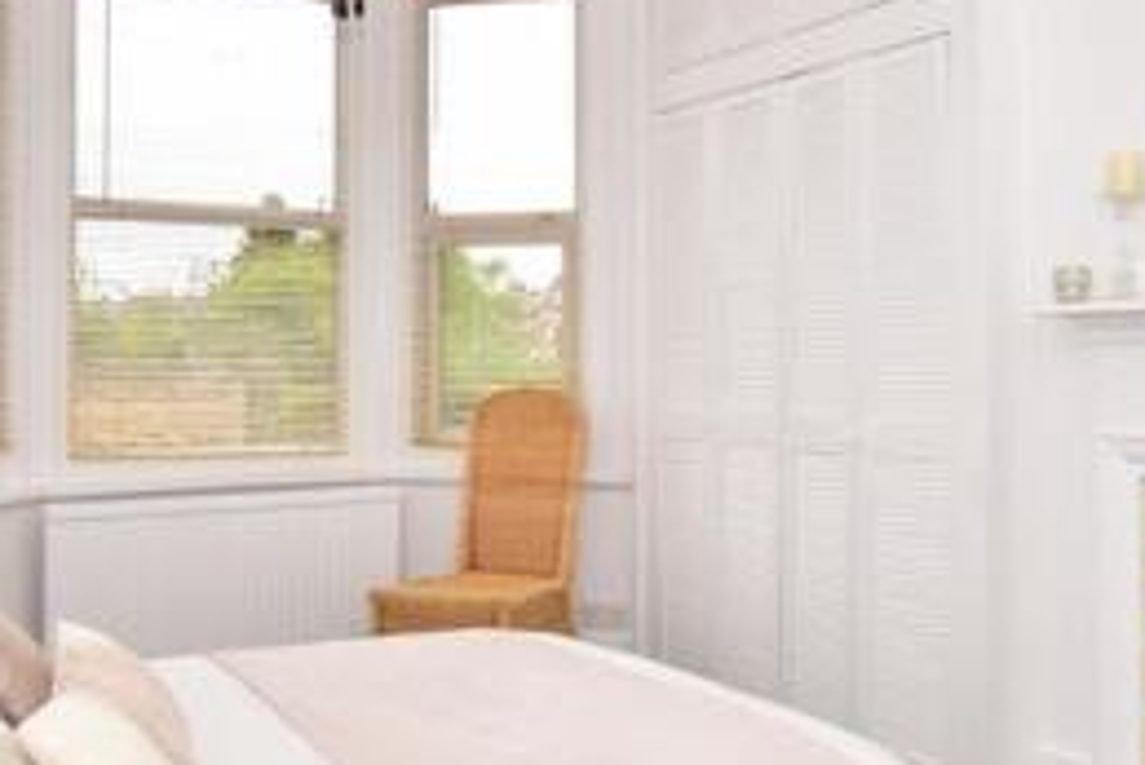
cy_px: 338
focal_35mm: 38
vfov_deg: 35.1
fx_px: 1209
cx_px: 597
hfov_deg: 50.7
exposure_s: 1/200
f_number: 7.1
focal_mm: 10
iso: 200
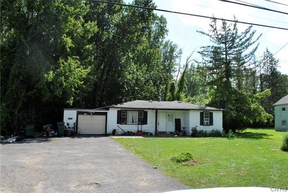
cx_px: 144
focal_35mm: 27
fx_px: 216
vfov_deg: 48.1
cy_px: 96
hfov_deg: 67.3
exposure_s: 1/200
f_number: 8
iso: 100
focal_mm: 18
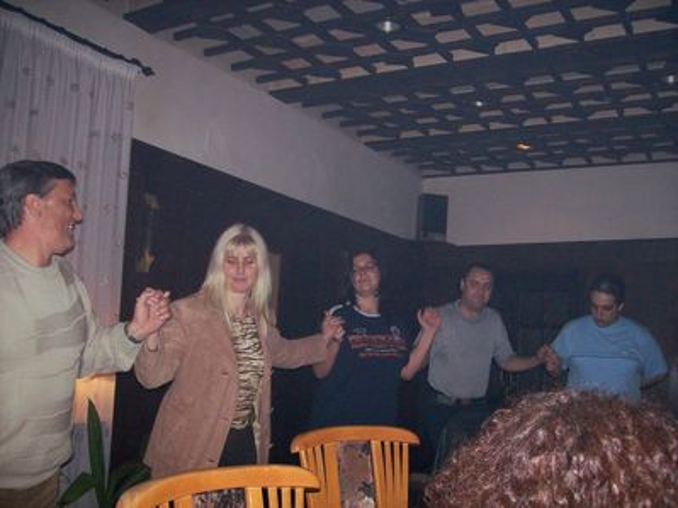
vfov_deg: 39.6
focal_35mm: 36
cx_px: 339
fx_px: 705
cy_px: 254
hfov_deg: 51.4
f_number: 2.7
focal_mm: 6
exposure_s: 1/64
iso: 140
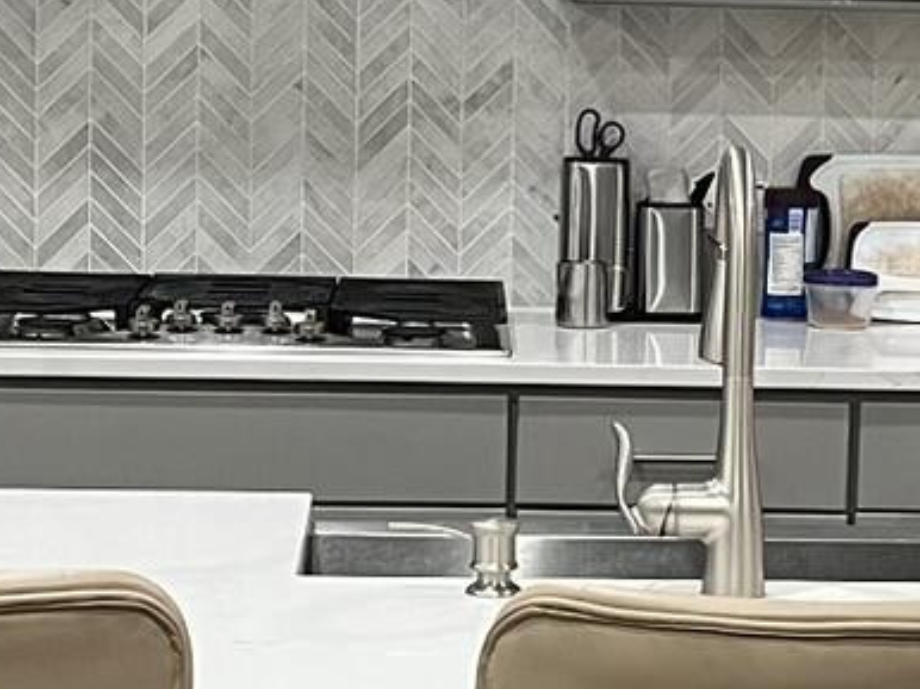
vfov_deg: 10.7
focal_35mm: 138
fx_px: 3665
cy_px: 293
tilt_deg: -6.6
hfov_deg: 14.2
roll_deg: -1.5
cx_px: 729
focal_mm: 5.7
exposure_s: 1/60
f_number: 1.5
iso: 80
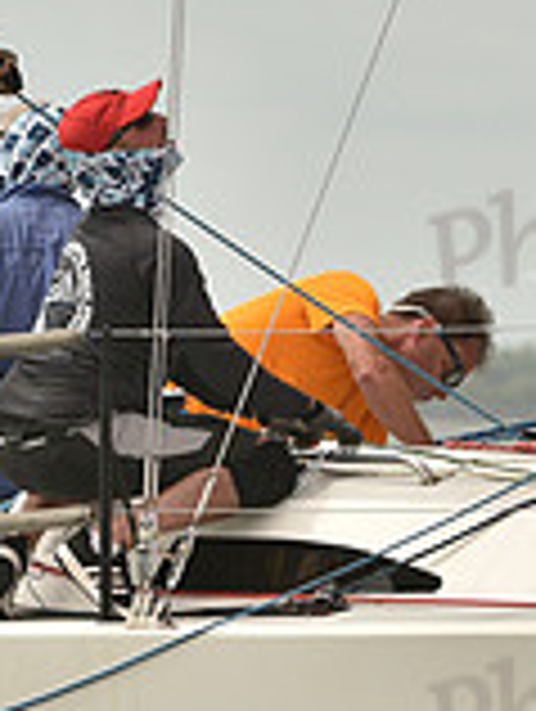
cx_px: 198
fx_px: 19622
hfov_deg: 1.6
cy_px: 484
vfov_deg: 2.1
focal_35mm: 953
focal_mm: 270
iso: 320
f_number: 7.1
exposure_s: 1/1250
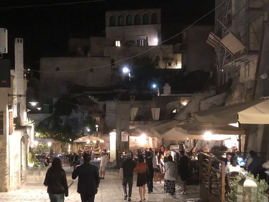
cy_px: 118
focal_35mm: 52
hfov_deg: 36.8
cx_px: 144
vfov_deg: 28.0
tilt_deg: -2.2
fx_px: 404
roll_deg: +1.0
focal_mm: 4
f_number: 1.8
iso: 100
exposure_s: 1/4
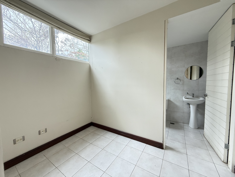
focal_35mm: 14
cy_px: 88
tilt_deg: -3.5
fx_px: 95
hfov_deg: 102.1
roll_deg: +0.7
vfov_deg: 85.7
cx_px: 118
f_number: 2.2
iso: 320
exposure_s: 1/99
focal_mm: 2.22
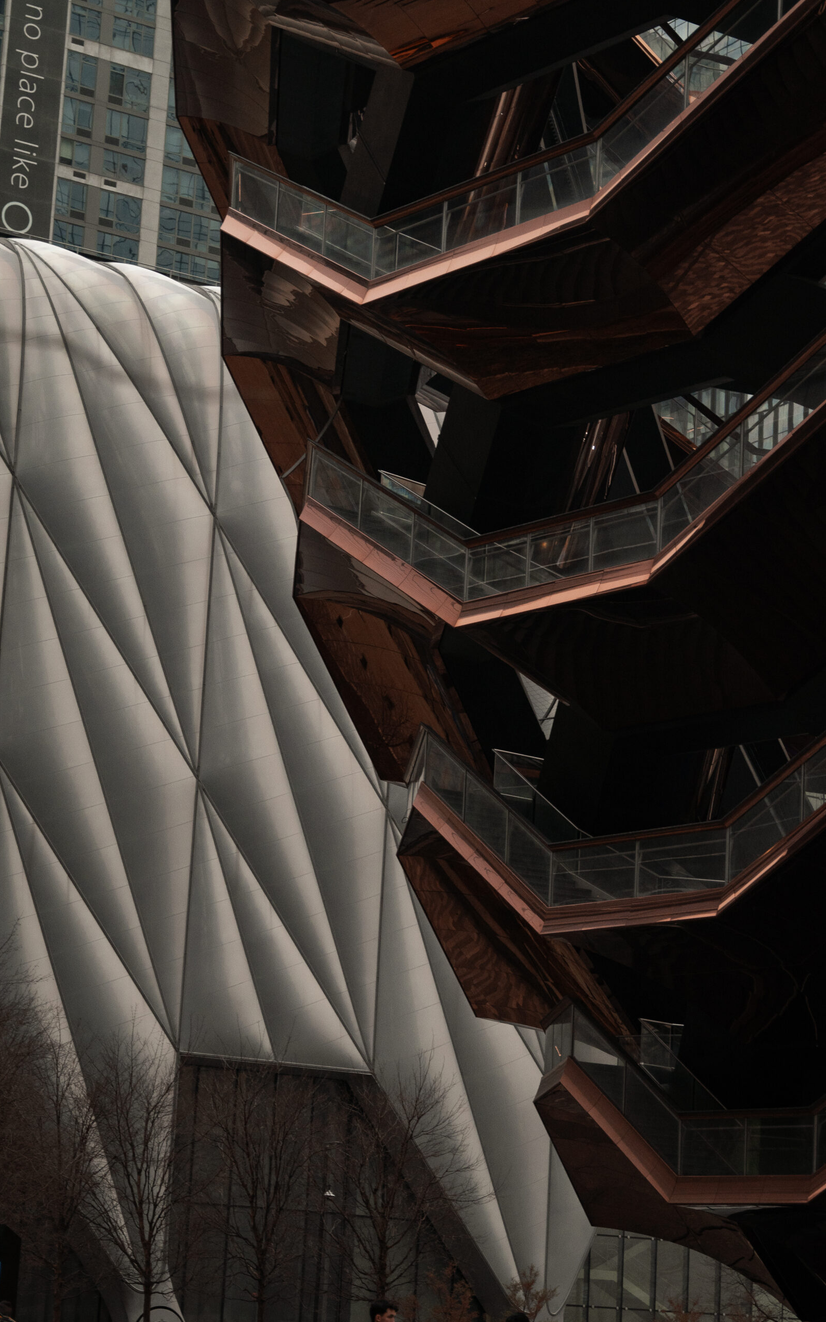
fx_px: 2942
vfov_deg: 25.3
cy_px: 659
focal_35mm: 82
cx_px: 442
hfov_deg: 16.0
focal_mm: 53.1
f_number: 2.8
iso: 500
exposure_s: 1/200
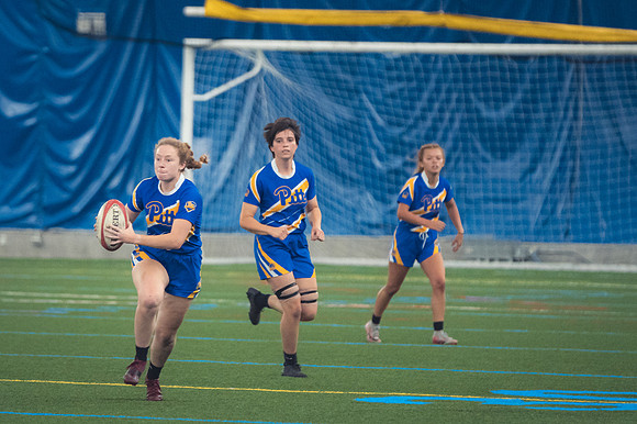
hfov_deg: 4.8
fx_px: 7656
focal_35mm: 433
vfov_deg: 3.2
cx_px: 181
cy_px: 177
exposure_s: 1/320
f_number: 2.8
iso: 3600
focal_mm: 200
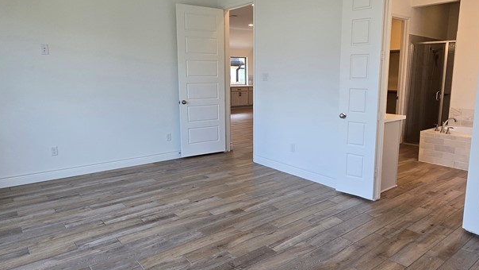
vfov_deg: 47.7
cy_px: 132
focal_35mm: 24
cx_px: 261
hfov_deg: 76.1
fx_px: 305
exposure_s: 1/120
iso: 80
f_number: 2.2
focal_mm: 2.2
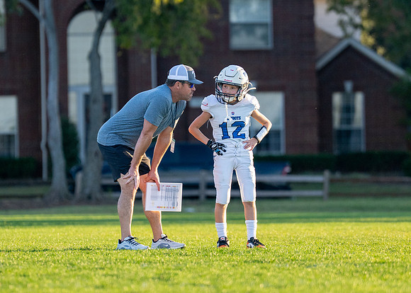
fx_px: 5119
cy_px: 141
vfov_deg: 3.3
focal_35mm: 439
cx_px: 212
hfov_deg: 4.6
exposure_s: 1/1600
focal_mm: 200
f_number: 2.8
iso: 320
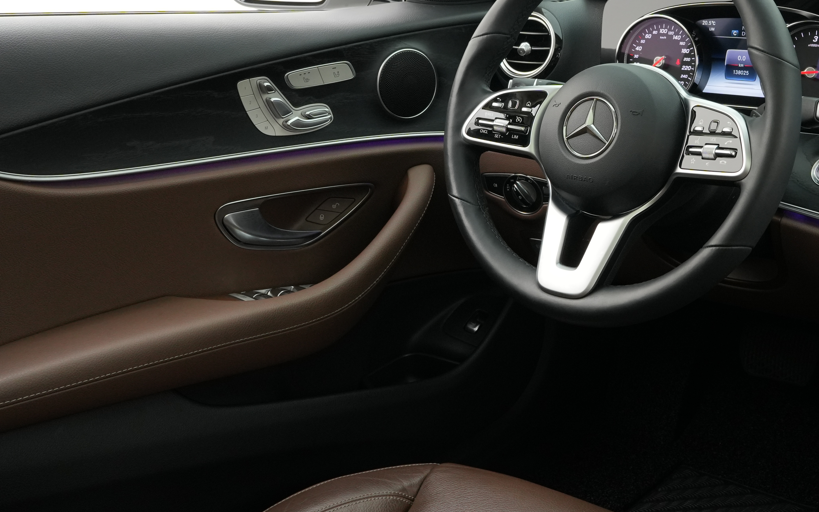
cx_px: 608
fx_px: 915
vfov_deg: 30.7
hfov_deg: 46.6
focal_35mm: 41
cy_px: 127
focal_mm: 18
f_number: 6.3
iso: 1000
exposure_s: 1/50
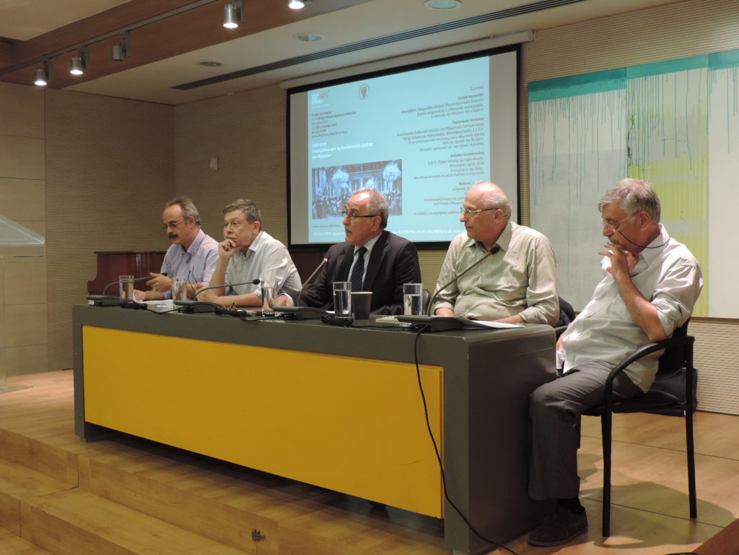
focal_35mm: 40
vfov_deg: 36.0
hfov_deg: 46.8
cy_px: 278
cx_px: 370
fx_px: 854
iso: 400
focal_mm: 7.1
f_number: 3.3
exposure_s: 1/30
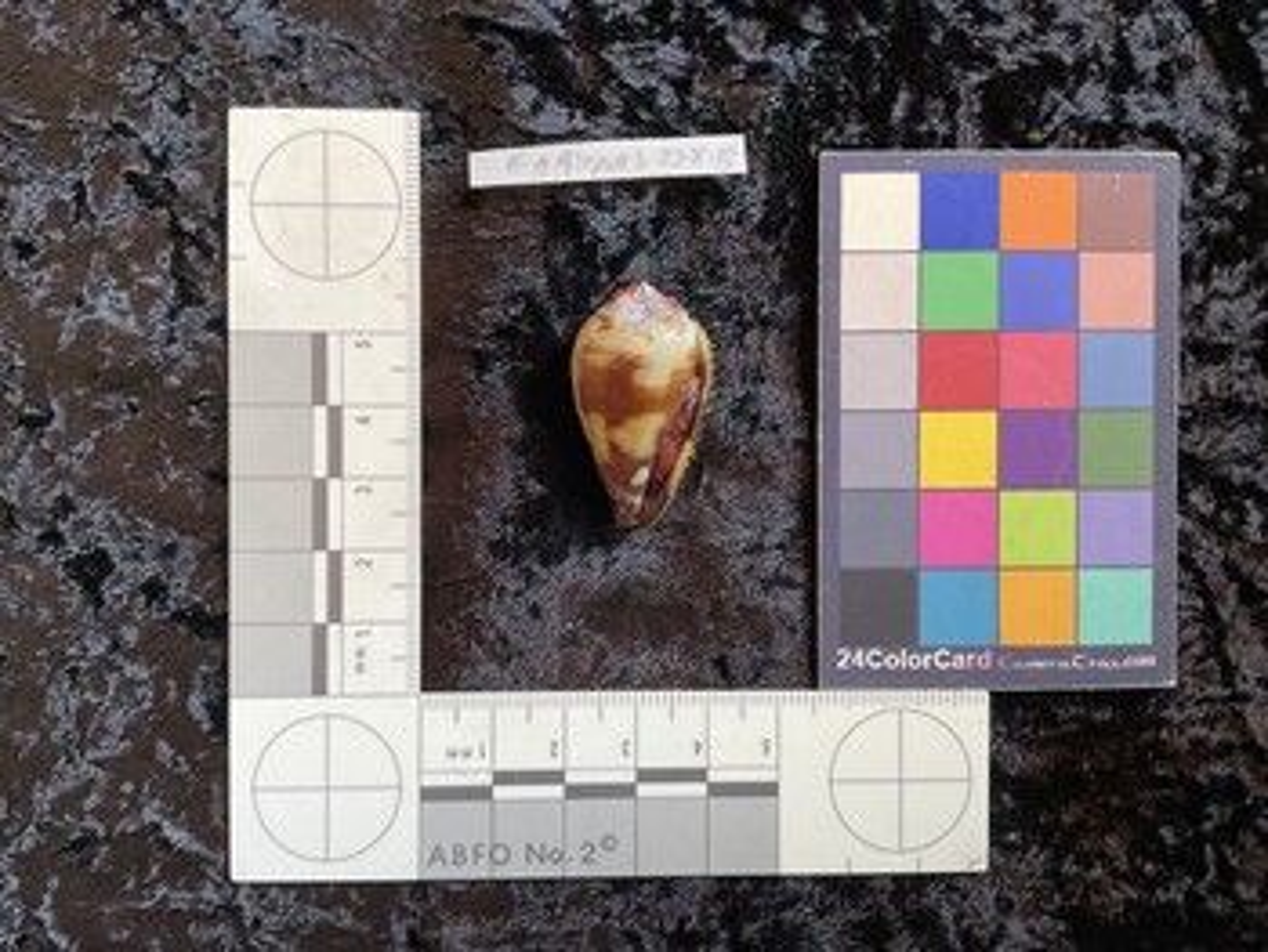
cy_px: 476
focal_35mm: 29
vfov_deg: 48.3
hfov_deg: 61.6
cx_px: 634
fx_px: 1063
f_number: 1.8
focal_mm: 3
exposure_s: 1/50
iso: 80
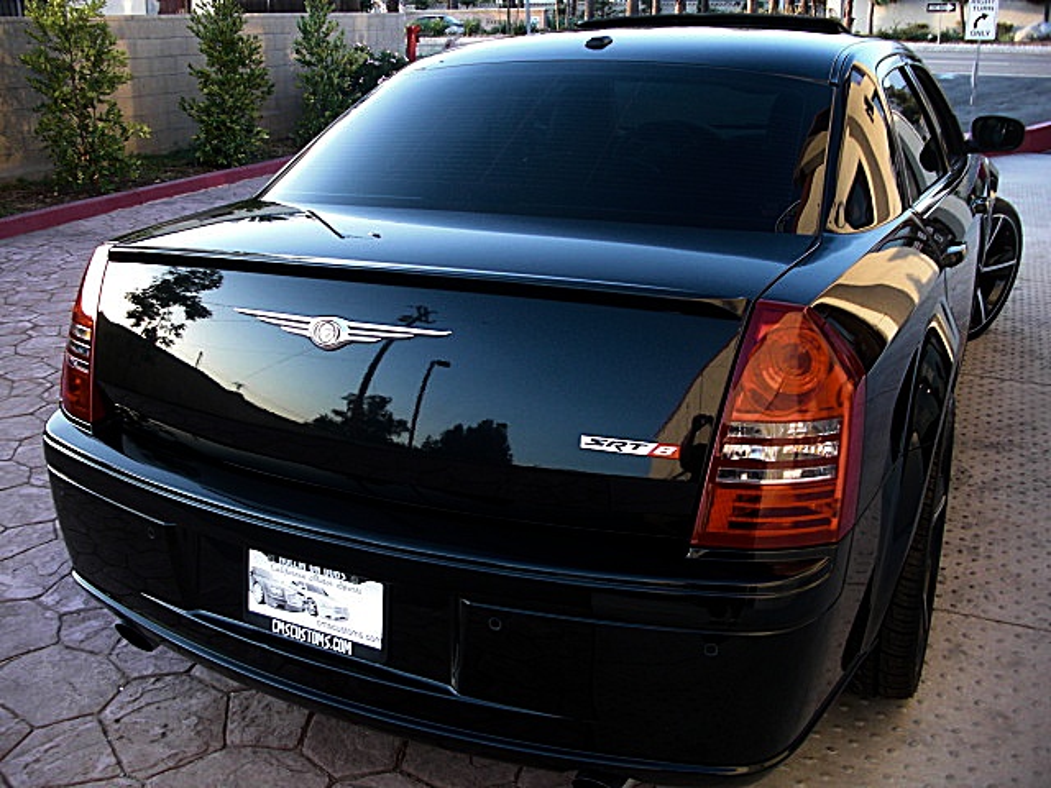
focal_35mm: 36
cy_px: 394
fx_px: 1093
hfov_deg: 51.4
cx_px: 526
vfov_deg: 39.7
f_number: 2.8
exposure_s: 1/100
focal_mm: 6.3
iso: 100
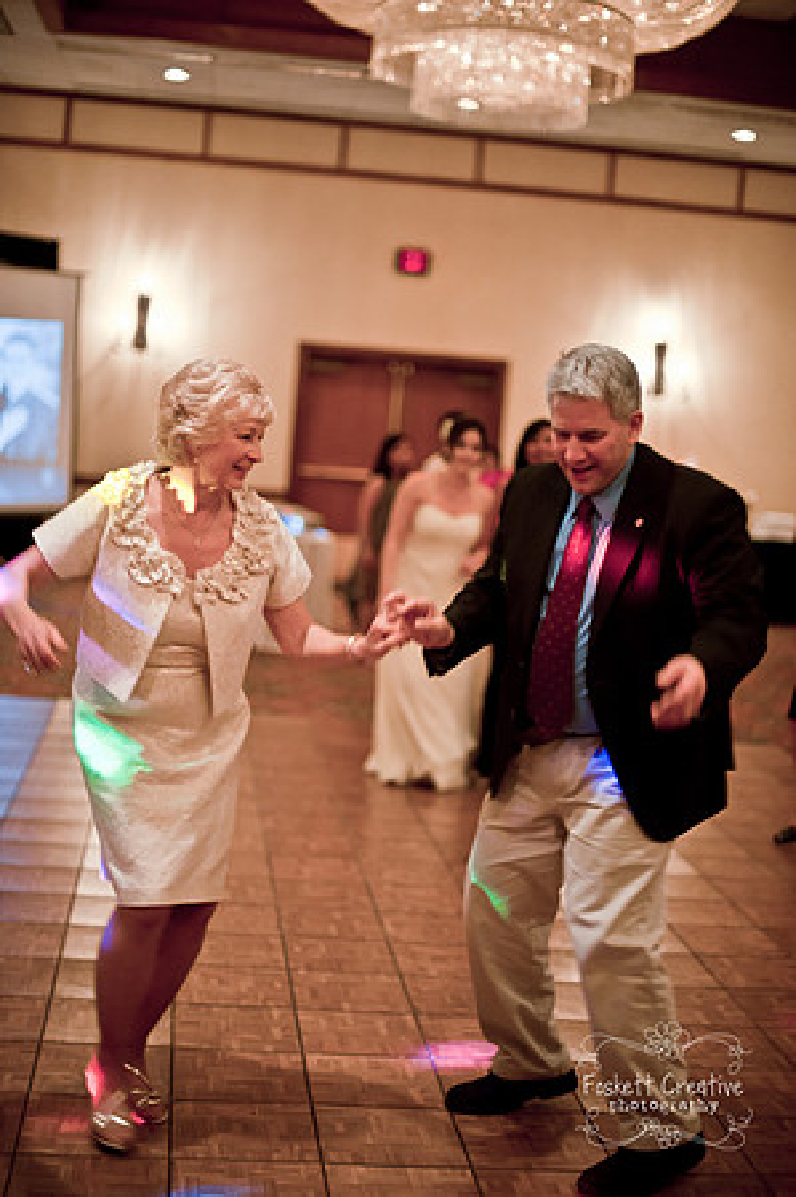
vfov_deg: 39.6
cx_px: 398
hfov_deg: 26.9
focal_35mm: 50
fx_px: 1662
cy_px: 598
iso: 2500
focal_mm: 50
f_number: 1.4
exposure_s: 1/80
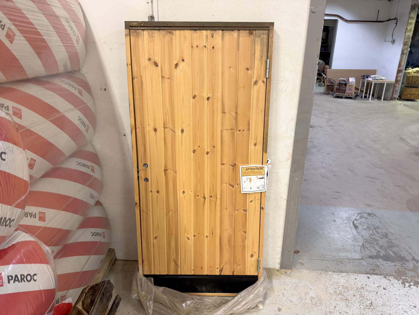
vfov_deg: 56.8
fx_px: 291
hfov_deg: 71.6
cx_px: 210
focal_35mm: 24
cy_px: 158
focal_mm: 6.76
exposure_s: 1/50
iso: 125
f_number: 1.78
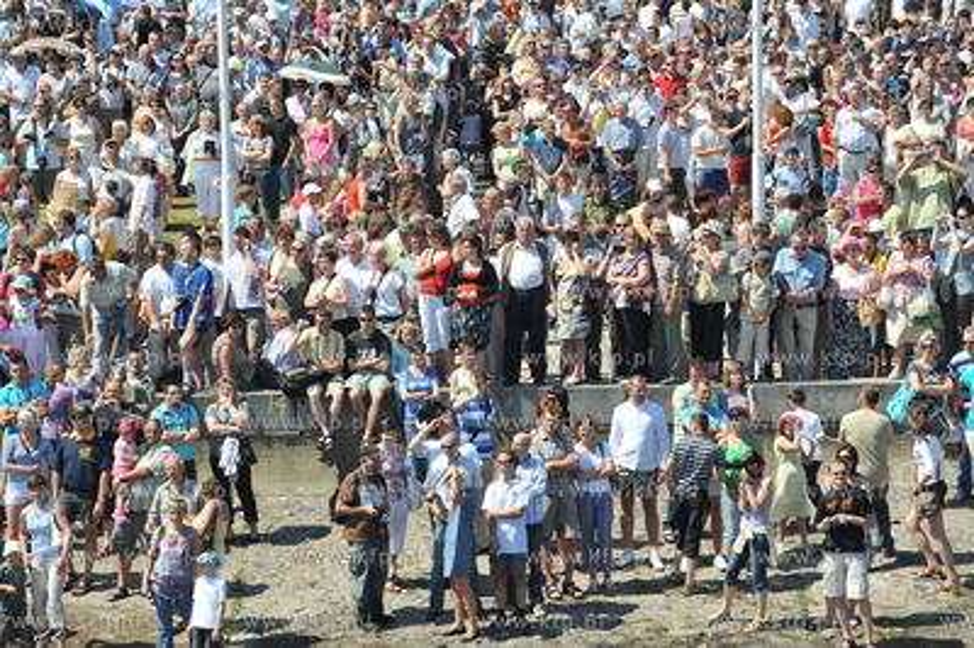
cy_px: 324
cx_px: 487
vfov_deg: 6.9
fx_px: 5407
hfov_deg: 10.3
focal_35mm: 200
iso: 400
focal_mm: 200
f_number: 8
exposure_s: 1/1000
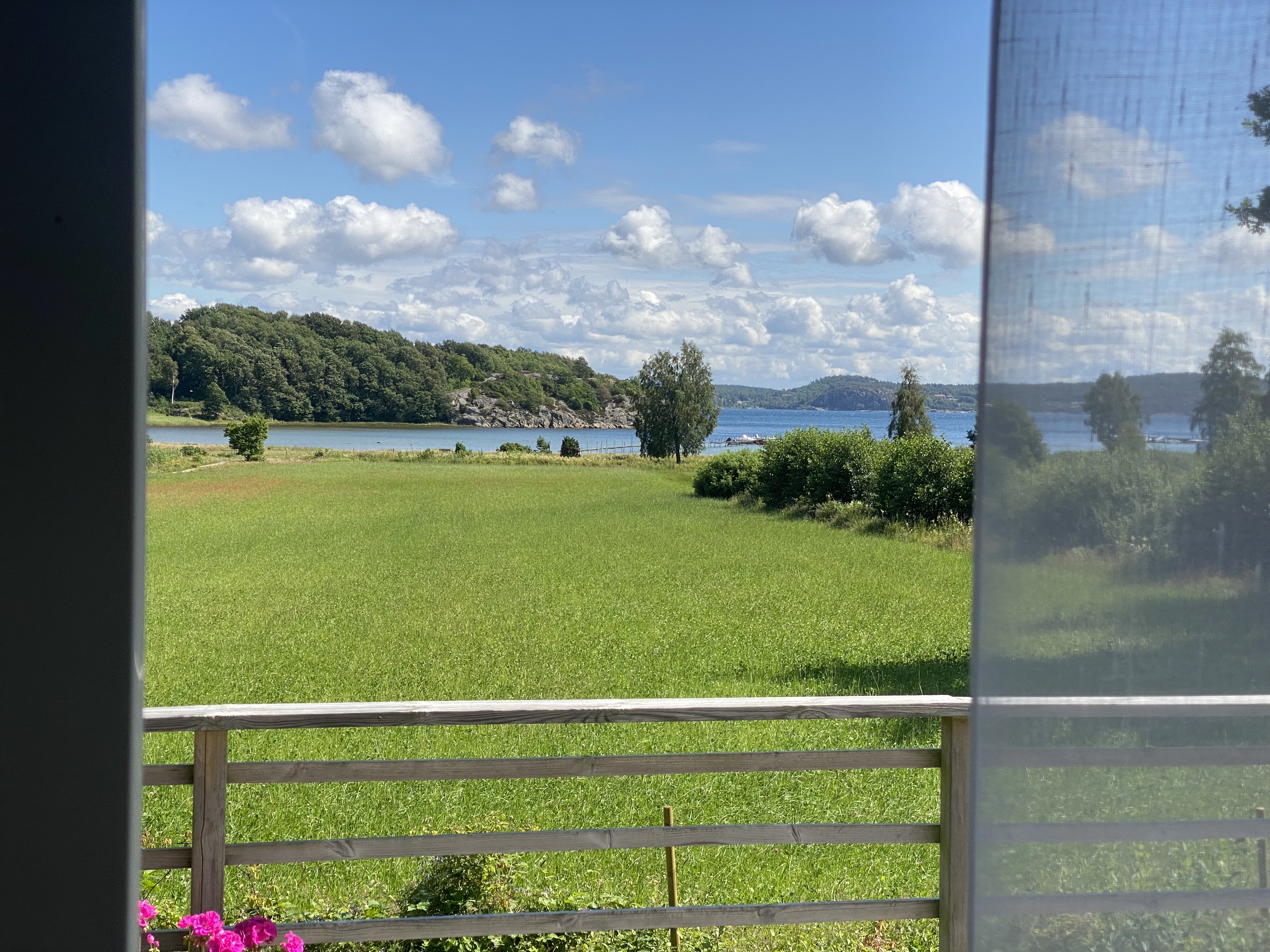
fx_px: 1908
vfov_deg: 28.0
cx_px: 635
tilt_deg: +0.1
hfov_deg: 36.8
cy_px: 476
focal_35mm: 52
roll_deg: -2.1
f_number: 2
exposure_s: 1/1295
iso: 20
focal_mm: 6
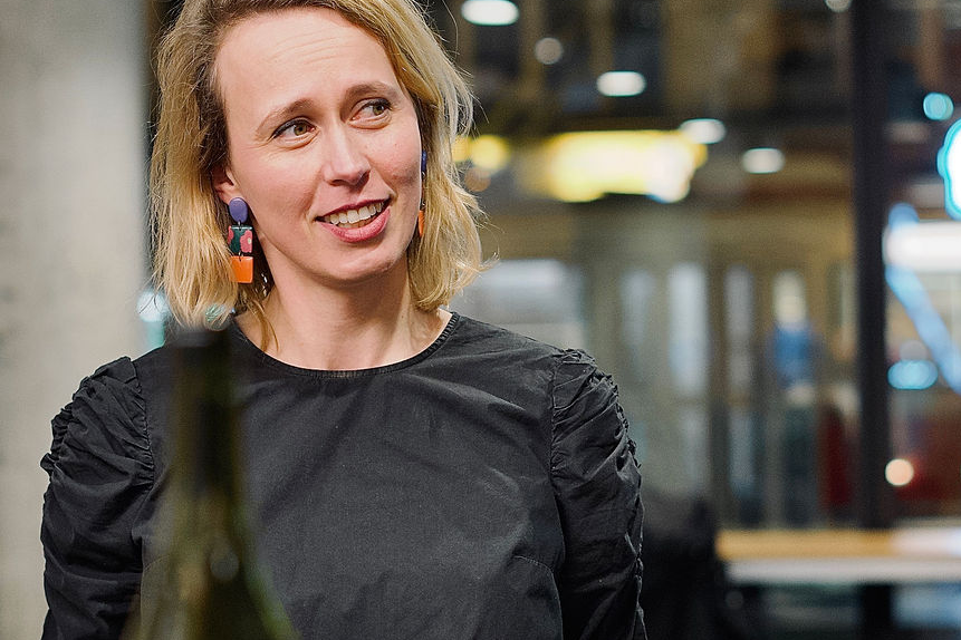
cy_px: 334
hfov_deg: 17.2
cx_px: 545
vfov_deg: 11.5
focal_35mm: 119
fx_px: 3176
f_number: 2.2
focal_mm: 50
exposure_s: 1/200
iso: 800
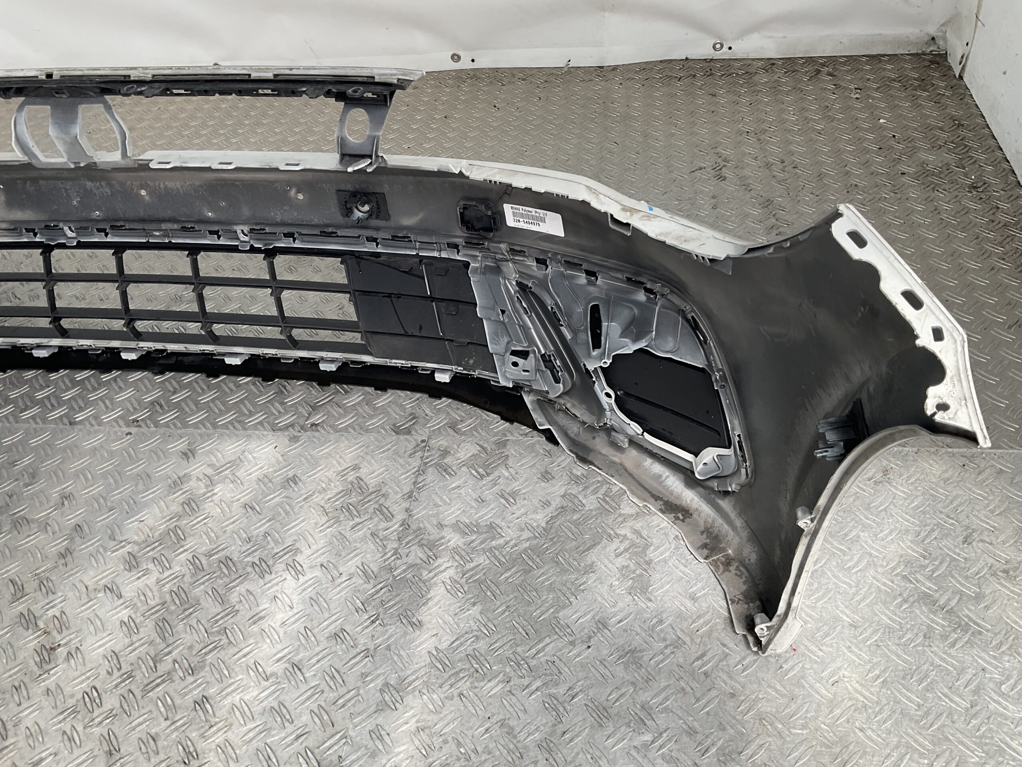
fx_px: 856
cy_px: 384
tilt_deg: -42.6
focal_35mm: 29
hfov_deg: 61.7
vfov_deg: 48.2
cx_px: 511
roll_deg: +10.1
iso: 16
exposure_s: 1/230
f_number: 1.8
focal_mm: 3
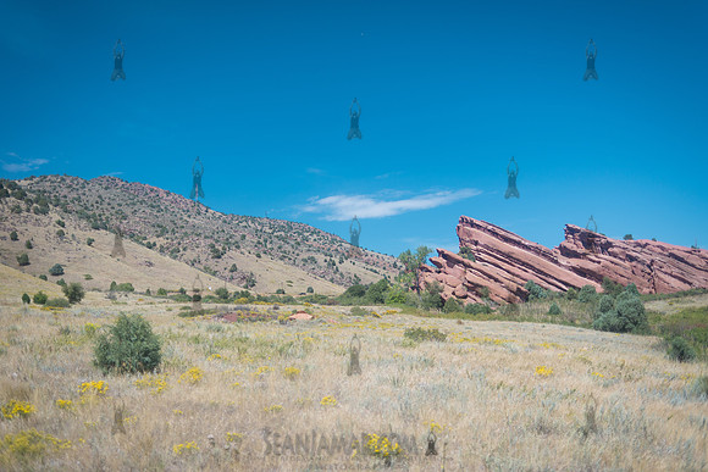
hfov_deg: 54.4
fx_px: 688
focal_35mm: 35
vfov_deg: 37.9
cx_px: 354
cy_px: 236
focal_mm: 35
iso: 100
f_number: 2
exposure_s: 1/1600
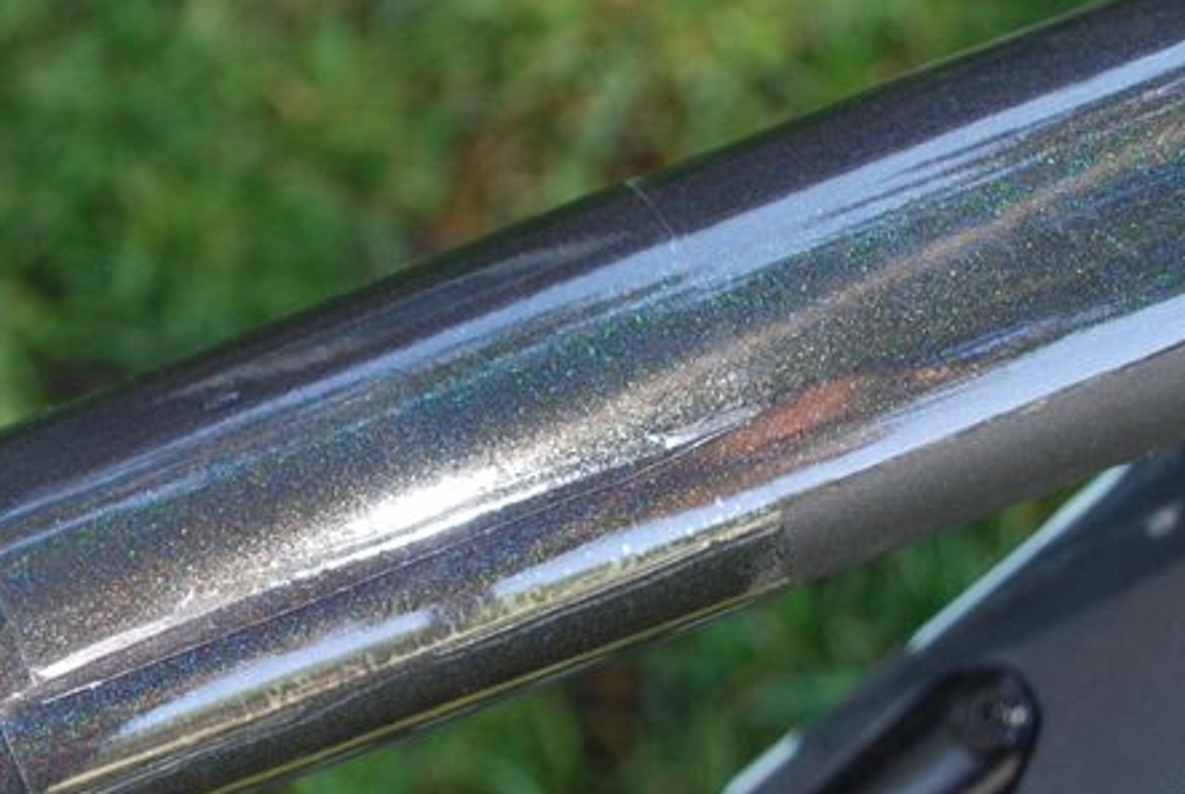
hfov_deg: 25.5
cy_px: 458
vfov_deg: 17.6
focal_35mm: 78
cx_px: 219
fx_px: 2572
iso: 200
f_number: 3.5
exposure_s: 1/60
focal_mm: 18
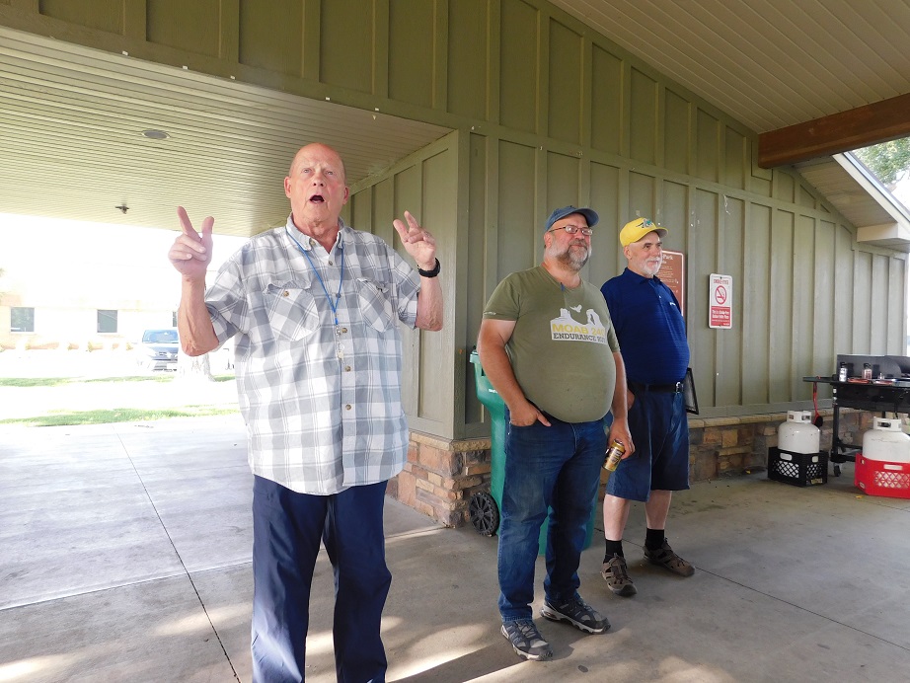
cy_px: 342
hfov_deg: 73.9
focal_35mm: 23
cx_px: 455
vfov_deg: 58.9
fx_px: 605
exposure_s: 1/50
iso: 125
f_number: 3
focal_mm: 4
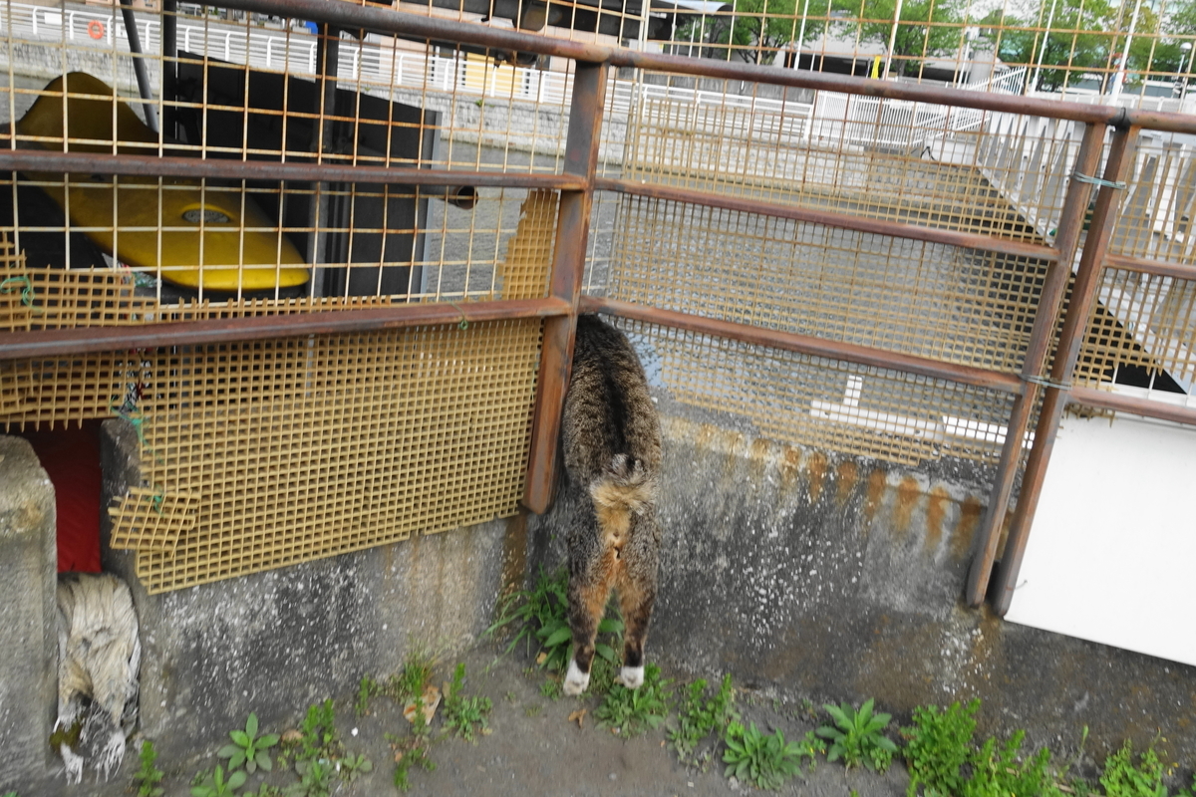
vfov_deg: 53.1
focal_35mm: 24
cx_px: 598
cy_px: 398
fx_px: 797
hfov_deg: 73.7
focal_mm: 8.8
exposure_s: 1/250
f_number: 4
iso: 400
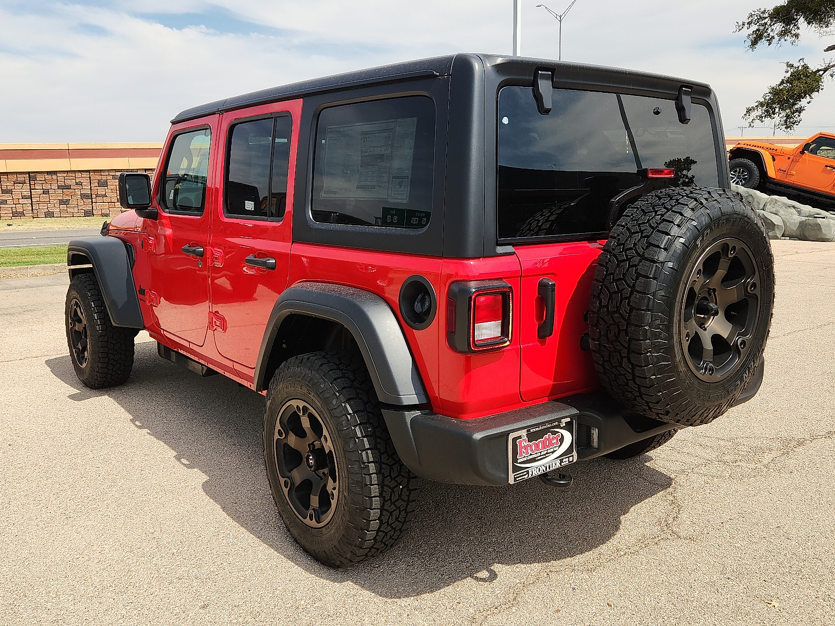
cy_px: 313
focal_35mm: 23
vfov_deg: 58.9
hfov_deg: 73.9
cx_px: 418
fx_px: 555
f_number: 1.8
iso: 50
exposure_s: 1/1429
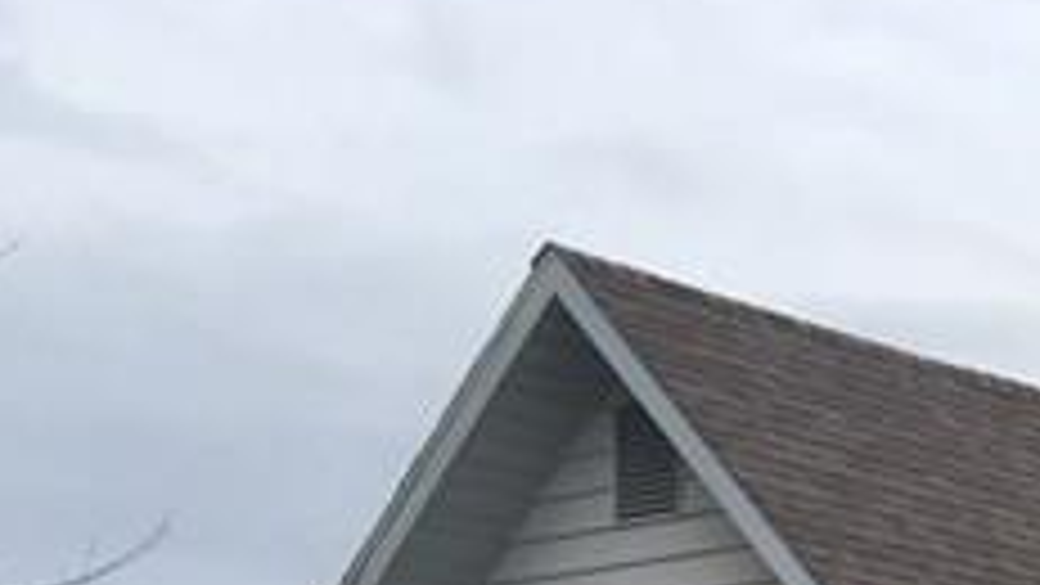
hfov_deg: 12.9
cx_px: 2215
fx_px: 3861
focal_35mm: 140
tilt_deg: +1.7
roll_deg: +0.1
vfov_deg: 8.1
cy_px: 1300
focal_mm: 4.15
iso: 32
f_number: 2.2
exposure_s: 1/746
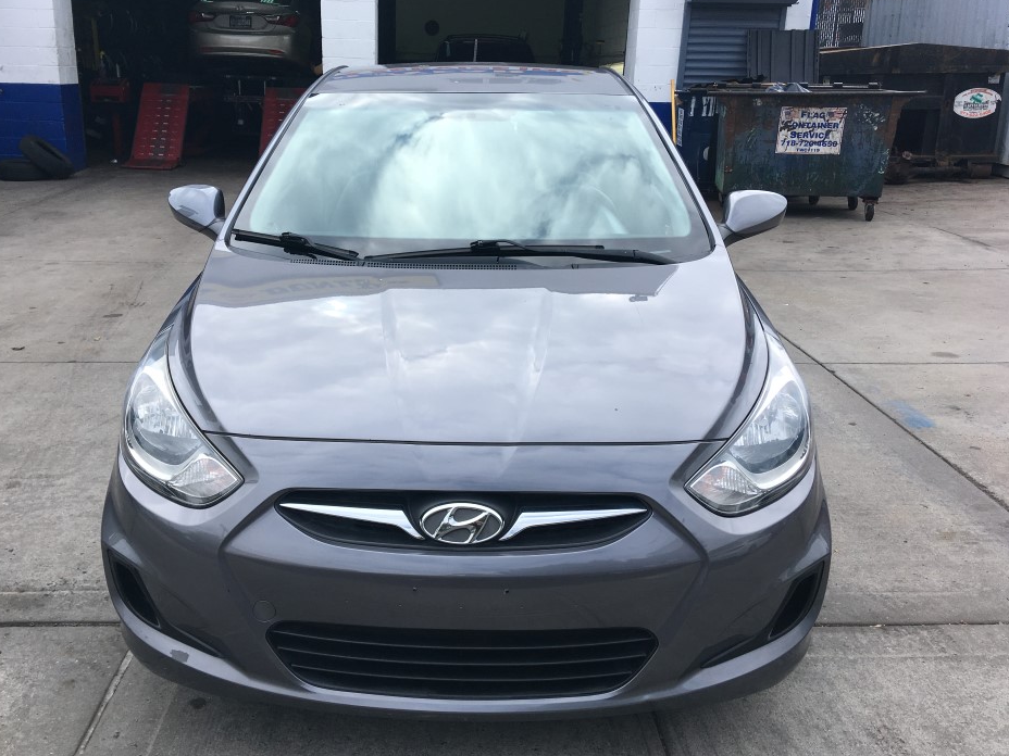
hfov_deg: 56.7
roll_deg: -0.6
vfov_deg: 44.2
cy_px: 375
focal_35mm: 32
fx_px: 933
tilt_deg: -18.4
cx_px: 457
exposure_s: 1/827
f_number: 2.2
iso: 25
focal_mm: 4.15
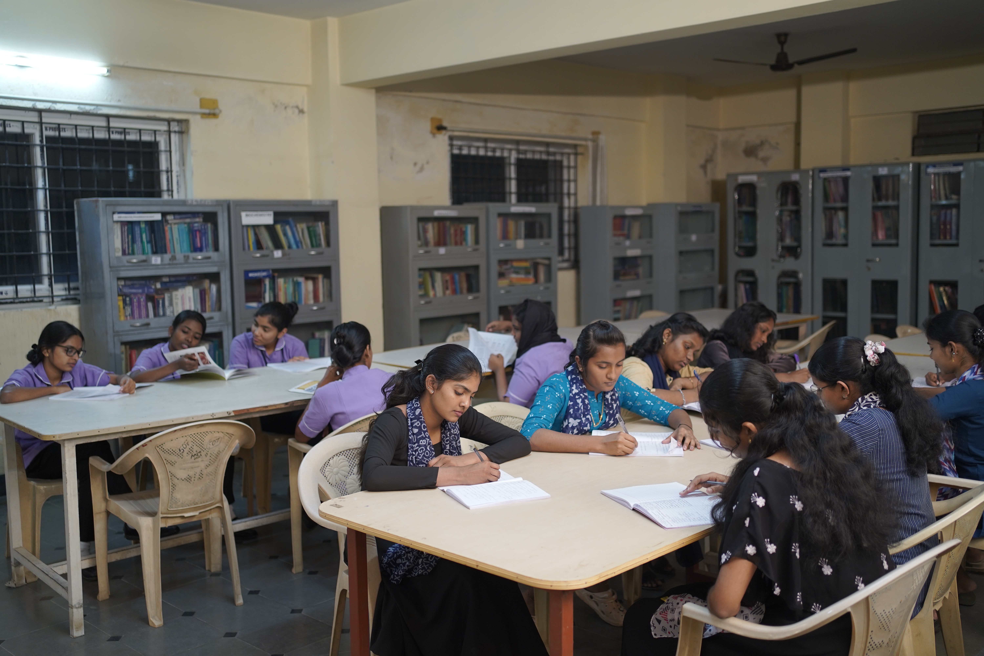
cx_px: 492
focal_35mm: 35
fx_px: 957
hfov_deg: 54.4
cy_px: 328
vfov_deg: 37.9
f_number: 2.2
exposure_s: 1/80
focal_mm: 35
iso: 640
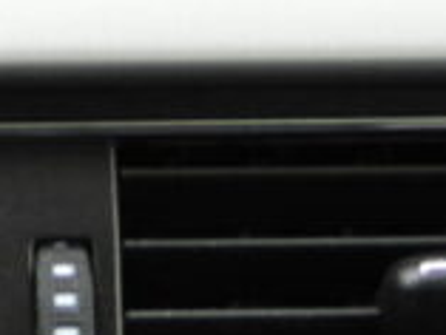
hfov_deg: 4.1
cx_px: -364
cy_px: -389
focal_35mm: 476
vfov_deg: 3.1
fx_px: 6138
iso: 110
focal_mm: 18.9
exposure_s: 1/60
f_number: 4
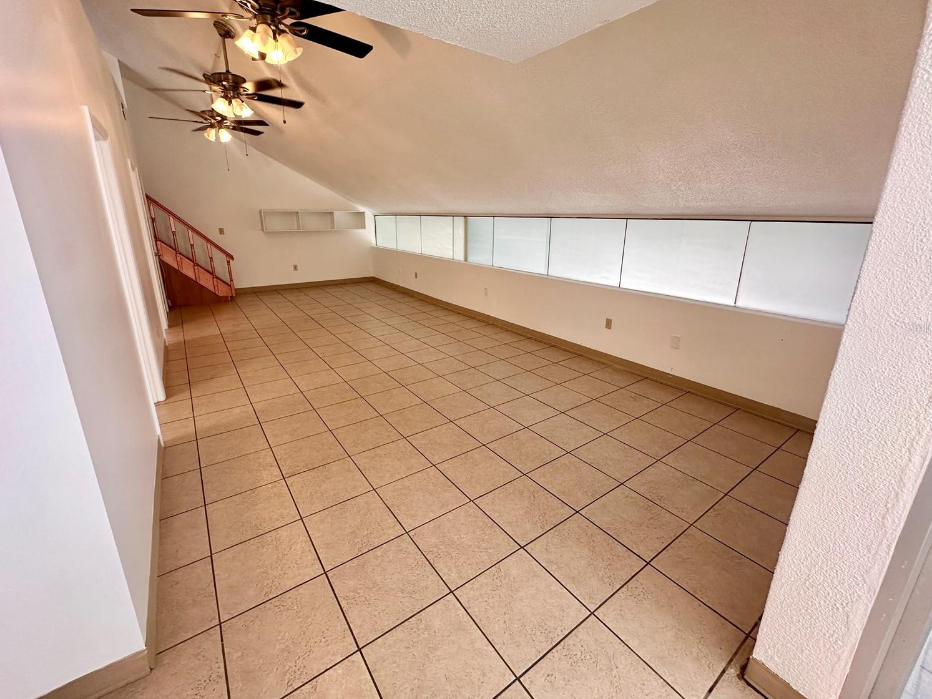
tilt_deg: -15.7
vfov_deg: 81.7
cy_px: 328
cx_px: 466
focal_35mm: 15
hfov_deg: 98.2
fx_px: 404
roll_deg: +0.1
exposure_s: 1/99
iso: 125
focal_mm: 2.22
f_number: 2.2
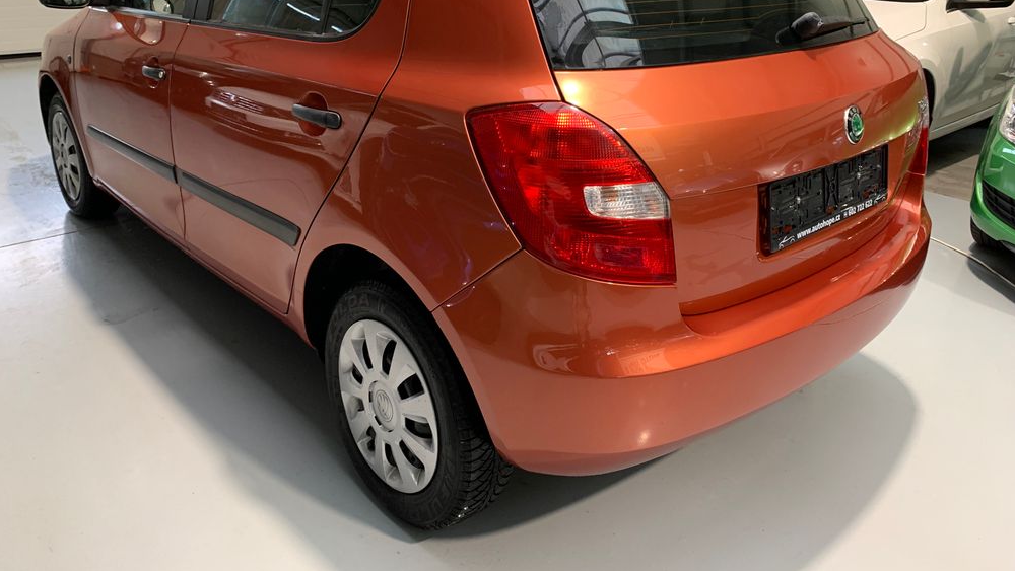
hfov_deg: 66.1
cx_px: 499
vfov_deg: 39.7
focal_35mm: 29
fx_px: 781
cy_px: 186
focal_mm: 4.25
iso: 250
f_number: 1.8
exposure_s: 1/60
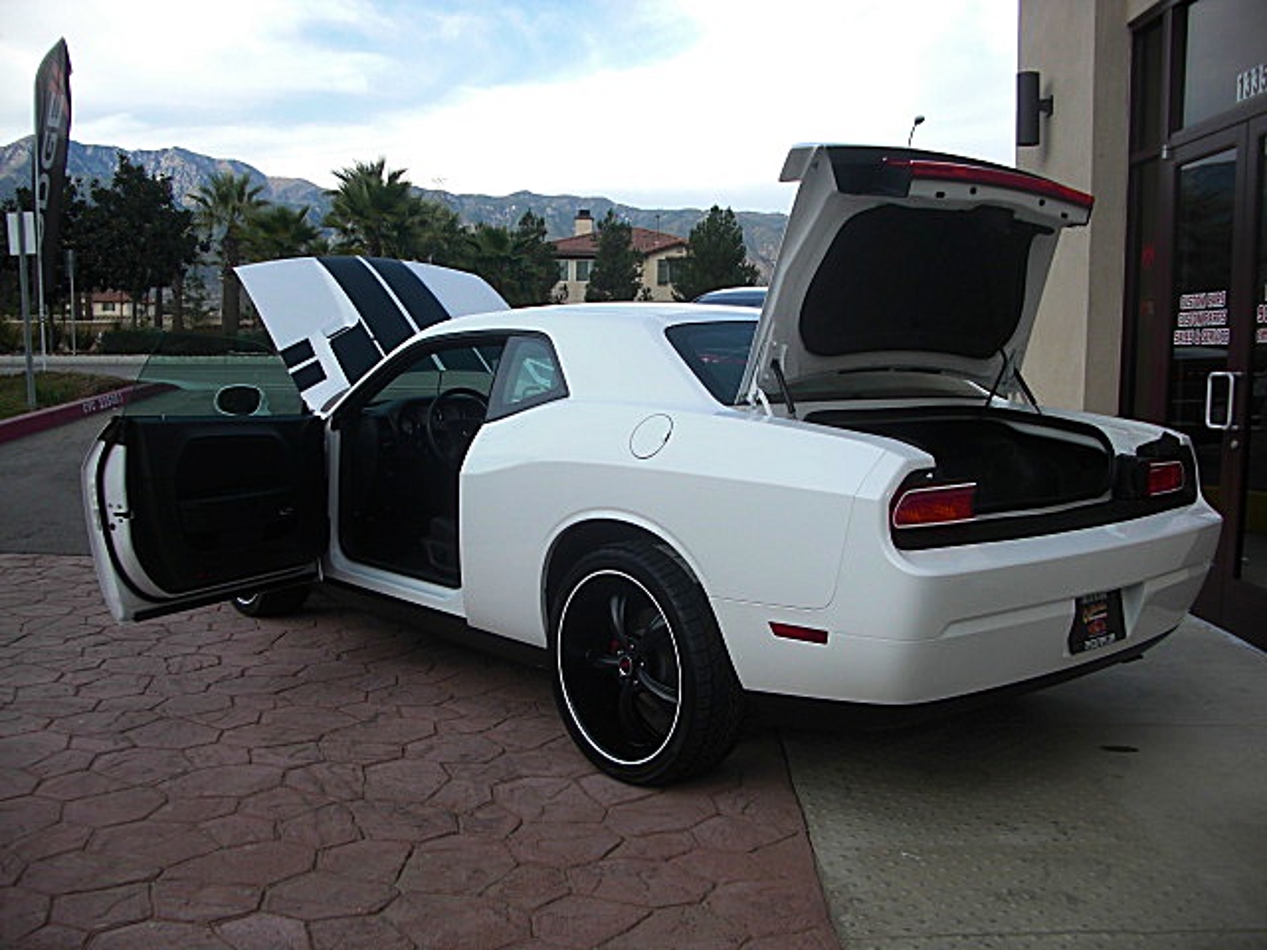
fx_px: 1318
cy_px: 475
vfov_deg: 39.7
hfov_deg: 51.4
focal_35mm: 36
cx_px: 634
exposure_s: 1/400
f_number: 2.8
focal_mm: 6.3
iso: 50
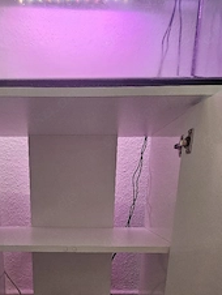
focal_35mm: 23
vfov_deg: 67.3
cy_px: 234
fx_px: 196
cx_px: 68
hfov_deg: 57.2
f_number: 2.2
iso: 400
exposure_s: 1/33.4
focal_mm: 2.2
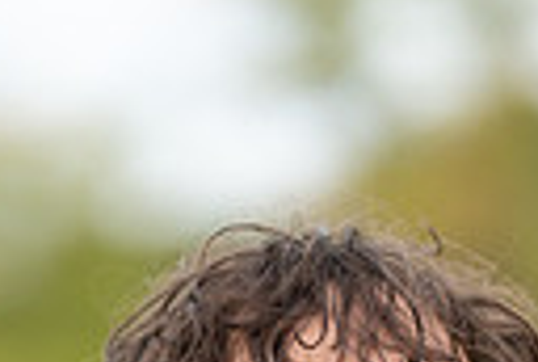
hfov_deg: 6.9
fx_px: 4464
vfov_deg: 4.5
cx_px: 370
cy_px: 939
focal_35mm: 298
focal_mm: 85
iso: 500
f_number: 1.2
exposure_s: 1/400
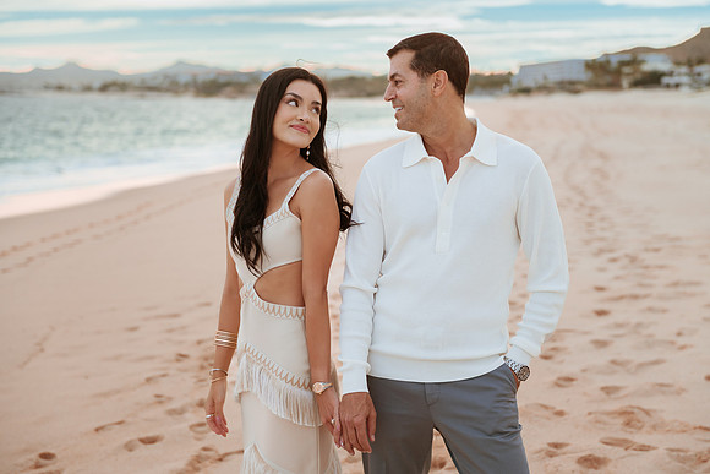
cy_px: 237
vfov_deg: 22.3
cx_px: 355
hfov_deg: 32.9
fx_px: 1202
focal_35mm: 61
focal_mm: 60
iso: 250
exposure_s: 1/1600
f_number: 3.2
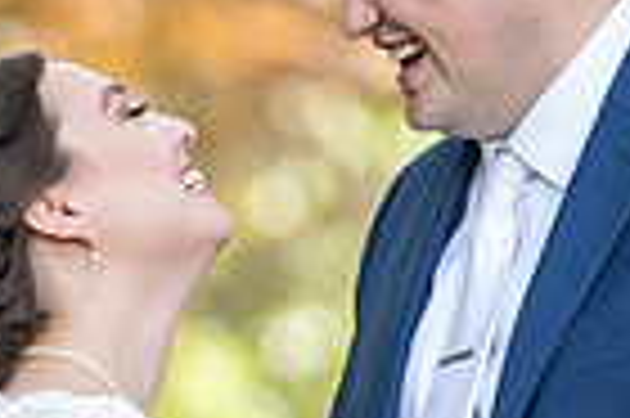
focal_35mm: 830
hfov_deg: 2.5
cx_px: -63
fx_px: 14508
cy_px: 389
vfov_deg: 1.7
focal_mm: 200
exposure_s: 1/200
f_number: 2.8
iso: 100
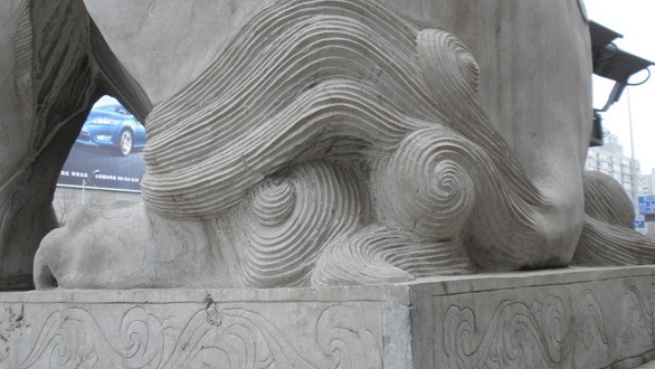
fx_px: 764
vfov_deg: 27.1
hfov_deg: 46.4
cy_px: 155
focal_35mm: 44
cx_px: 334
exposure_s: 1/250
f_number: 3.5
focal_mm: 6.6
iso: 64
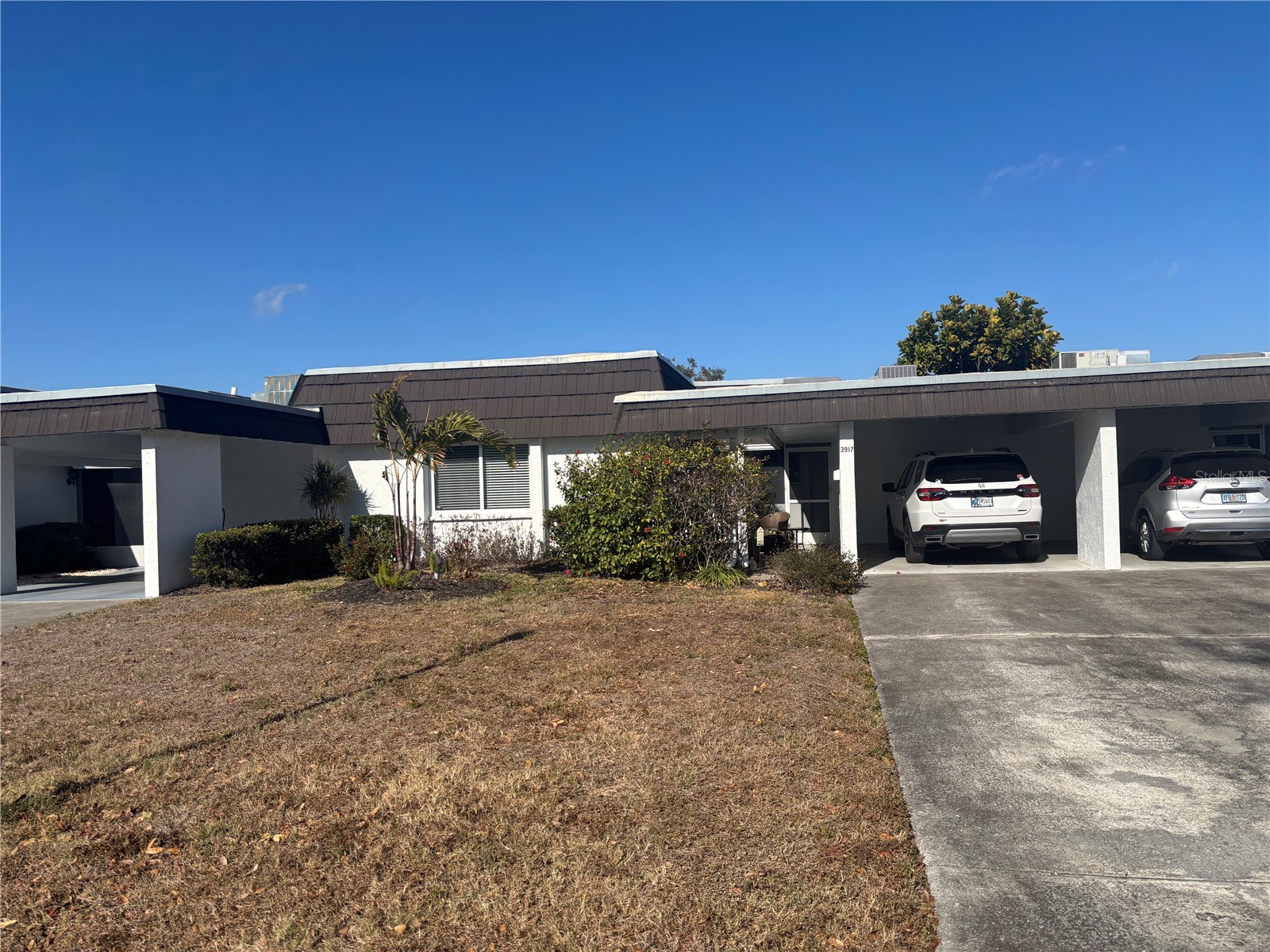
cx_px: 635
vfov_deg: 53.1
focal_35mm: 26
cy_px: 476
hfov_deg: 67.3
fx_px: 954
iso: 50
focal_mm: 5.96
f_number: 1.6
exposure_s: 1/4255
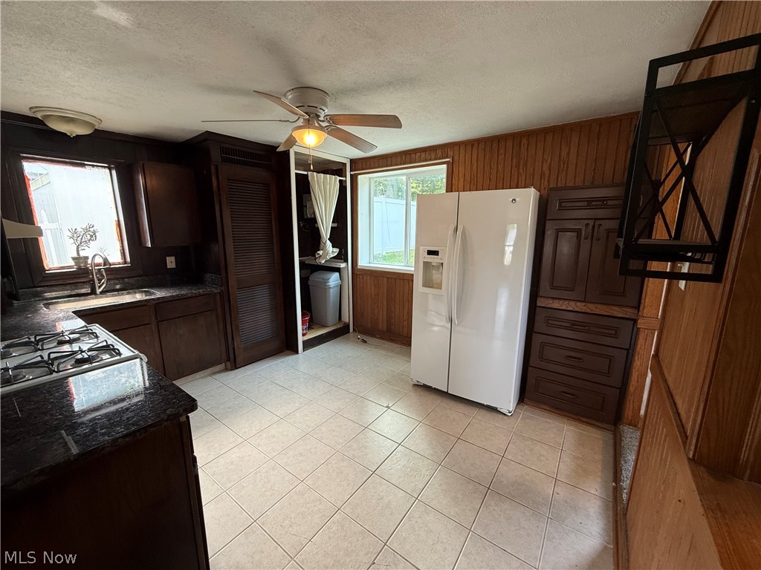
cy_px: 285
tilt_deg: -11.4
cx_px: 380
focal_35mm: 14
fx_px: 308
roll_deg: -0.4
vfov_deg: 85.7
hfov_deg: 102.1
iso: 200
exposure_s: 1/60
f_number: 2.2
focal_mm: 2.22
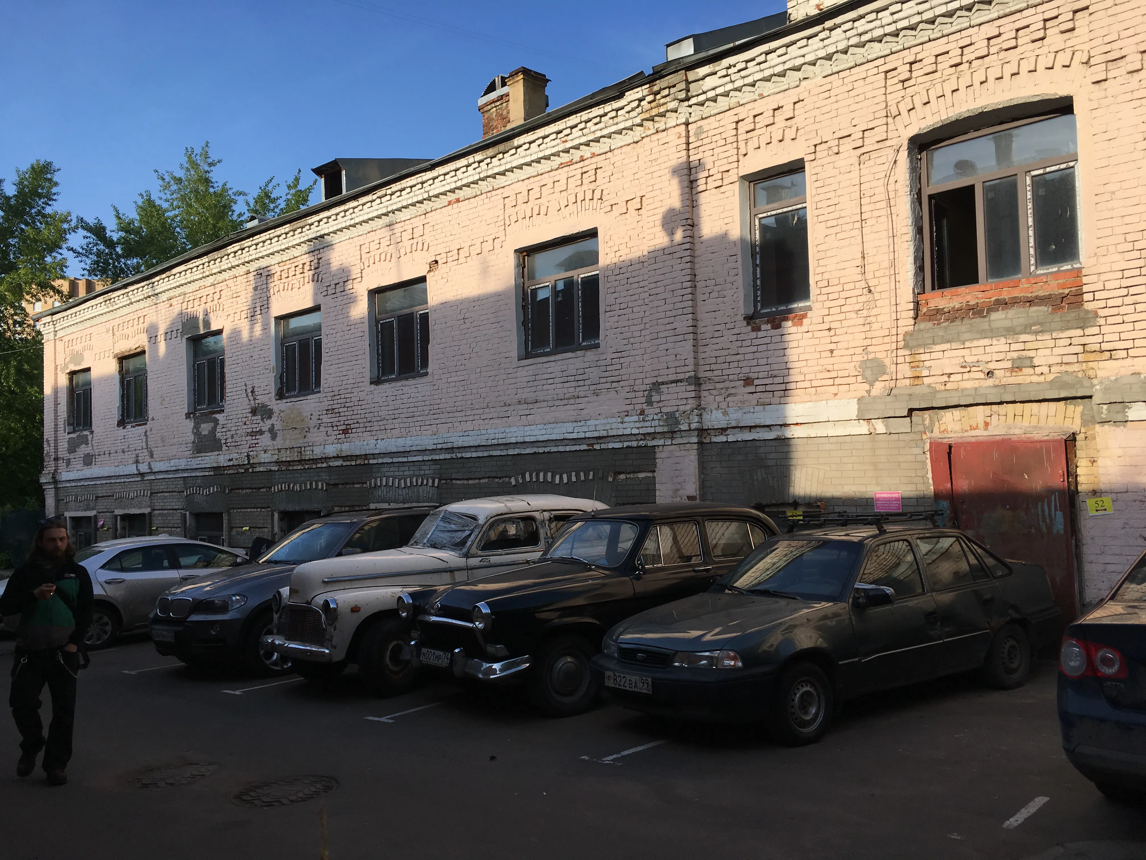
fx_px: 960
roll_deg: +1.7
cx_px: 573
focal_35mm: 29
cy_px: 430
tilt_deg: +2.2
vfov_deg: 48.2
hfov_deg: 61.7
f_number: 2.2
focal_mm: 4.15
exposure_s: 1/1148
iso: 25
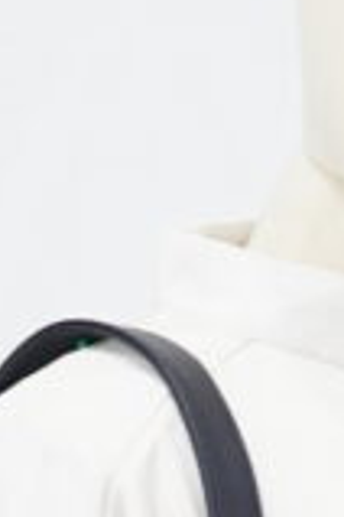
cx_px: 216
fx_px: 4629
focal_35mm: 323
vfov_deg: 5.9
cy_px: 1639
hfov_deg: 4.3
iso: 640
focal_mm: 50
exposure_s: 1/8
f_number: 6.3
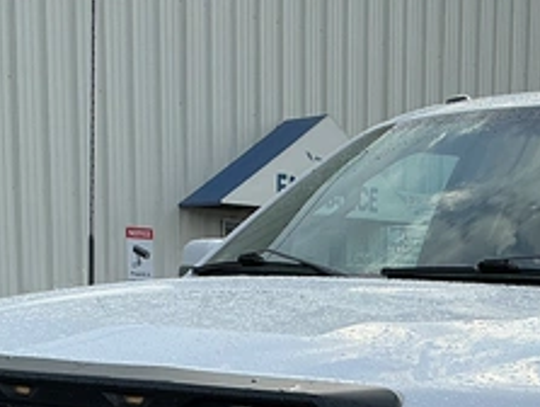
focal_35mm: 94
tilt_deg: -8.7
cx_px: 433
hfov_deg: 20.6
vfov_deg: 14.9
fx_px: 1469
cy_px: 558
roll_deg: -0.1
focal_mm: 3
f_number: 1.8
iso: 25
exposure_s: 1/691
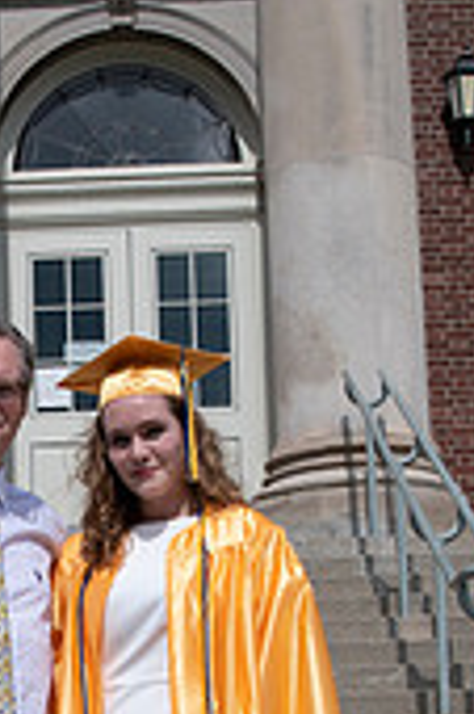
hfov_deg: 12.7
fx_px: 2098
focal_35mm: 106
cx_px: -7
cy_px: 599
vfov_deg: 19.1
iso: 80
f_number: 5.6
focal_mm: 24
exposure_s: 1/640
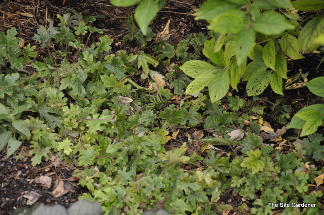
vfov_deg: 8.7
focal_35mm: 158
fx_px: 1416
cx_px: 162
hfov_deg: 13.1
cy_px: 108
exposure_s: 1/125
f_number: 5.6
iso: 360
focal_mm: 105
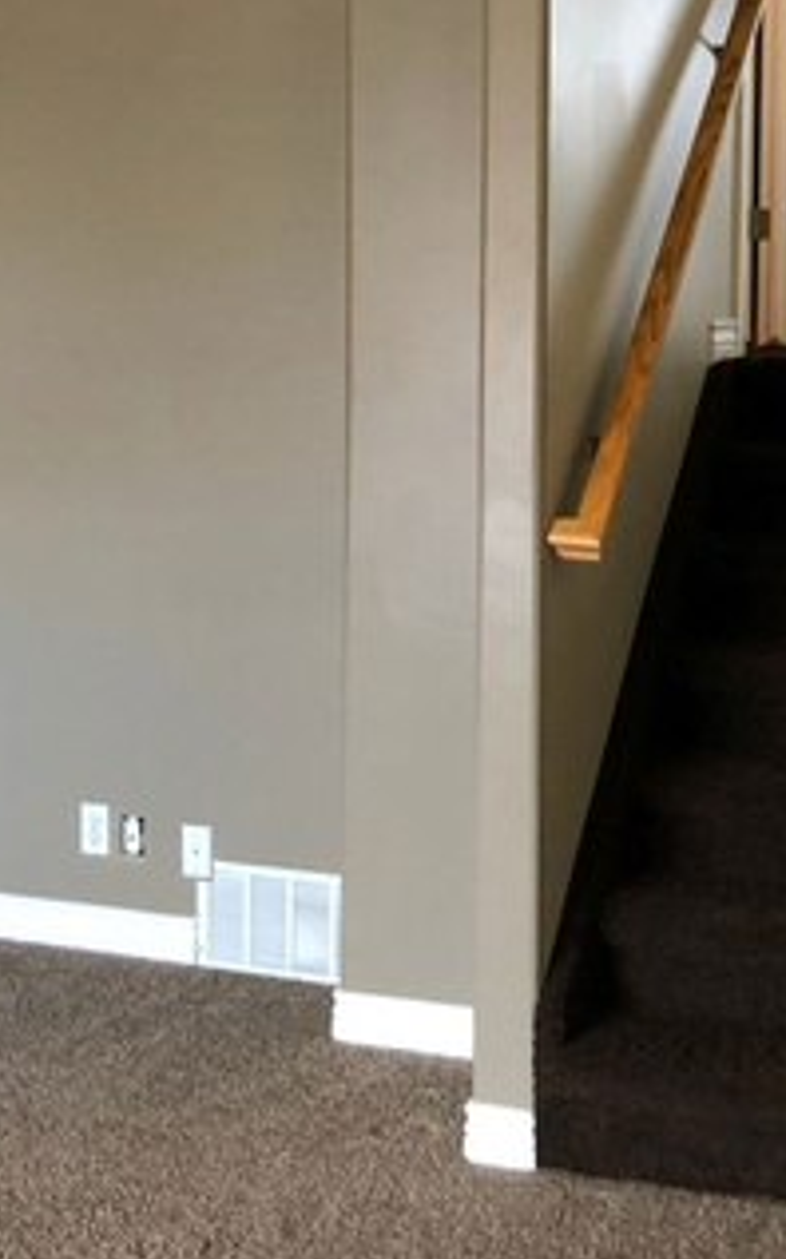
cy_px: 373
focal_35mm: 60
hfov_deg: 21.6
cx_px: 409
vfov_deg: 33.6
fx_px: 2057
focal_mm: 4
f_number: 1.8
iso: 80
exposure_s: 1/15
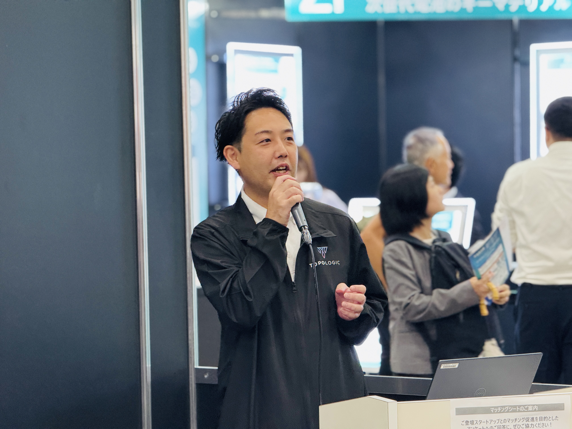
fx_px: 1983
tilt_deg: -0.9
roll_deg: +1.3
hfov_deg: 16.4
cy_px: 214
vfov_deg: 12.3
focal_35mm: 120
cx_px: 286
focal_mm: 15.66
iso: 500
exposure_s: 1/50
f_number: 2.8
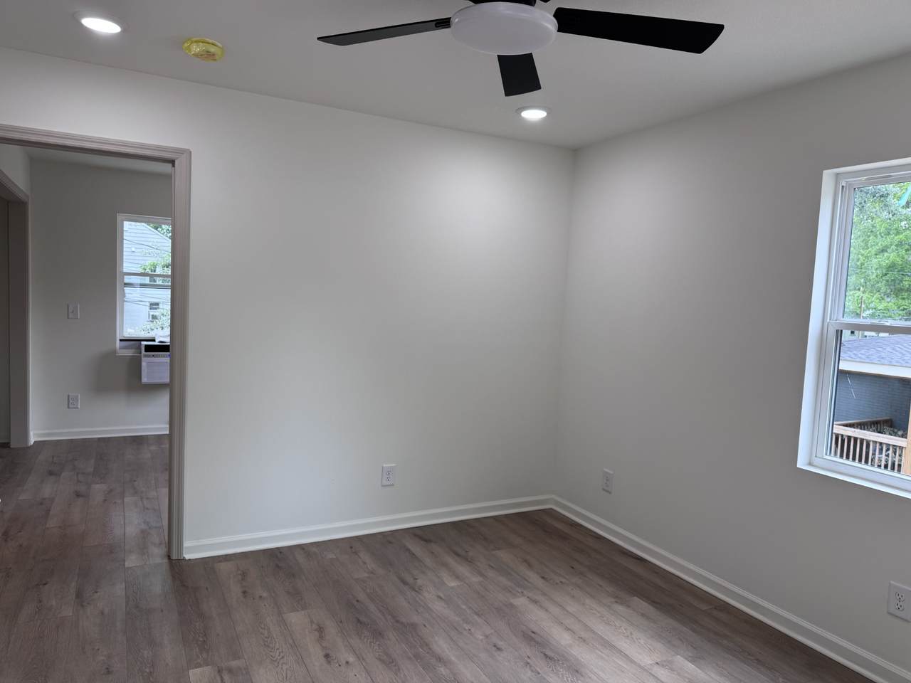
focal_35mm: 24
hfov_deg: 71.6
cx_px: 456
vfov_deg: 56.8
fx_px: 632
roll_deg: -3.3
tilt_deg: -4.7
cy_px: 342
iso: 50
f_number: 1.78
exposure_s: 1/121
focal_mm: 6.76
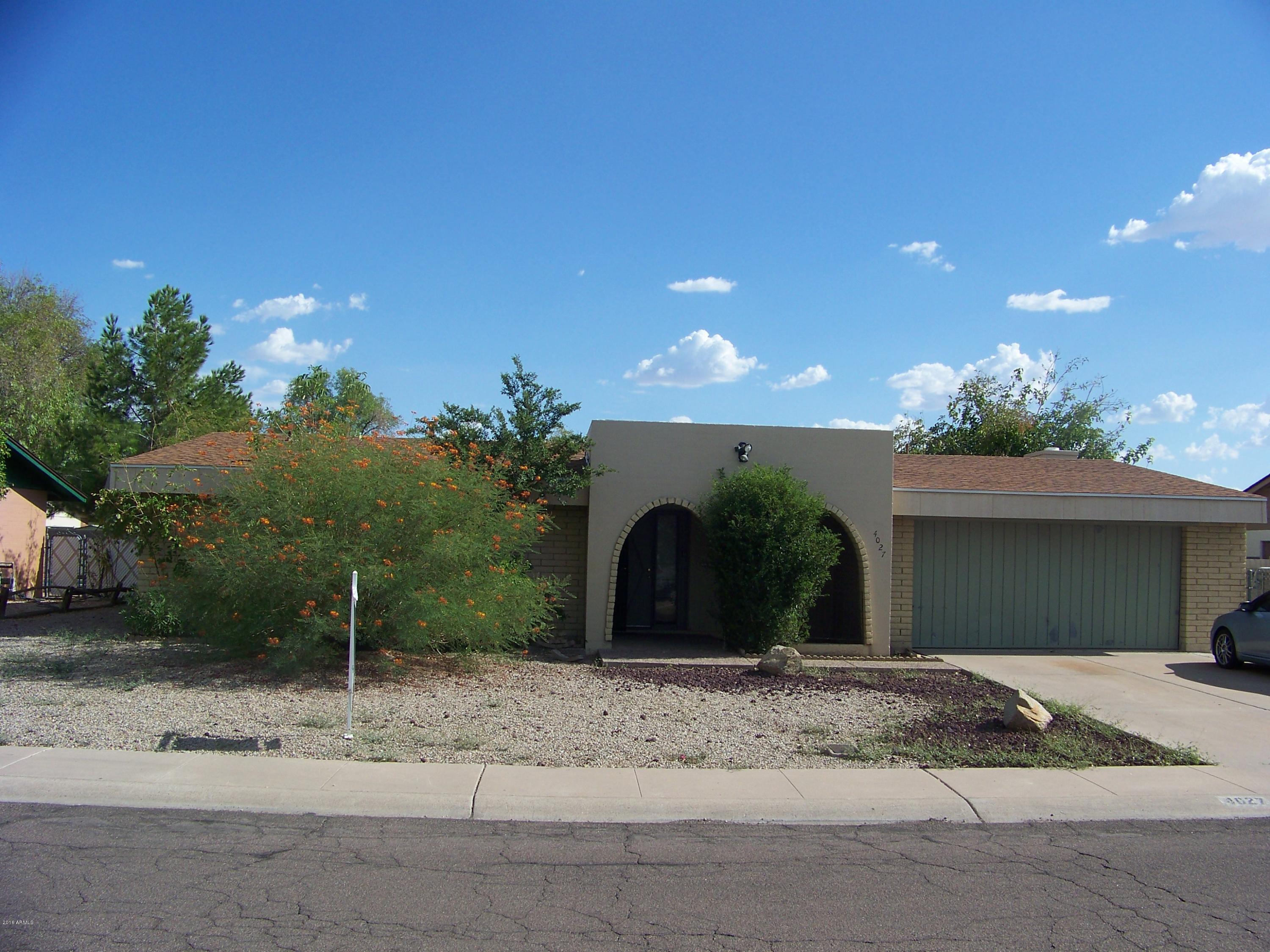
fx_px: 1321
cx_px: 635
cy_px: 476
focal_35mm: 36
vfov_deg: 39.7
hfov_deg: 51.4
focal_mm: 5.85
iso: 64
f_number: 4
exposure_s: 1/640
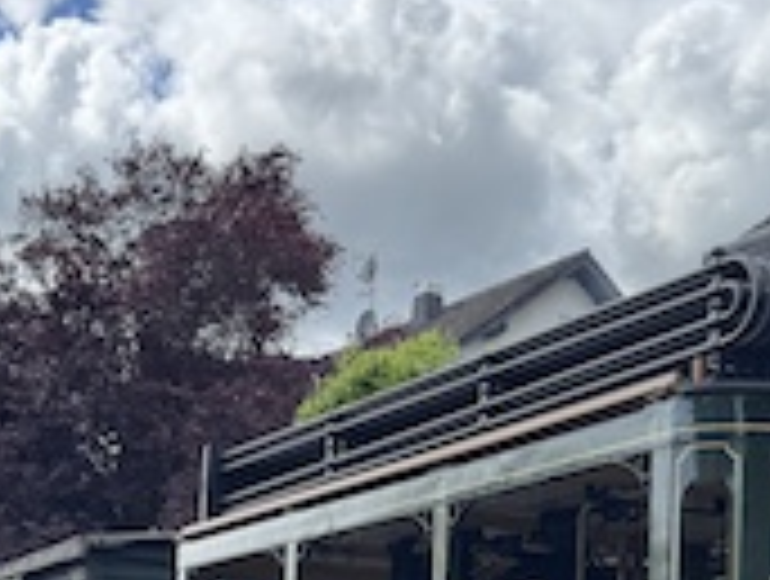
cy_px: 681
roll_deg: -2.5
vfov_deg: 19.9
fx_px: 1560
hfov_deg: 27.6
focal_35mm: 70
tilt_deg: +3.2
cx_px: 270
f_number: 1.78
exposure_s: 1/2105
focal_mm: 6.76
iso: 80
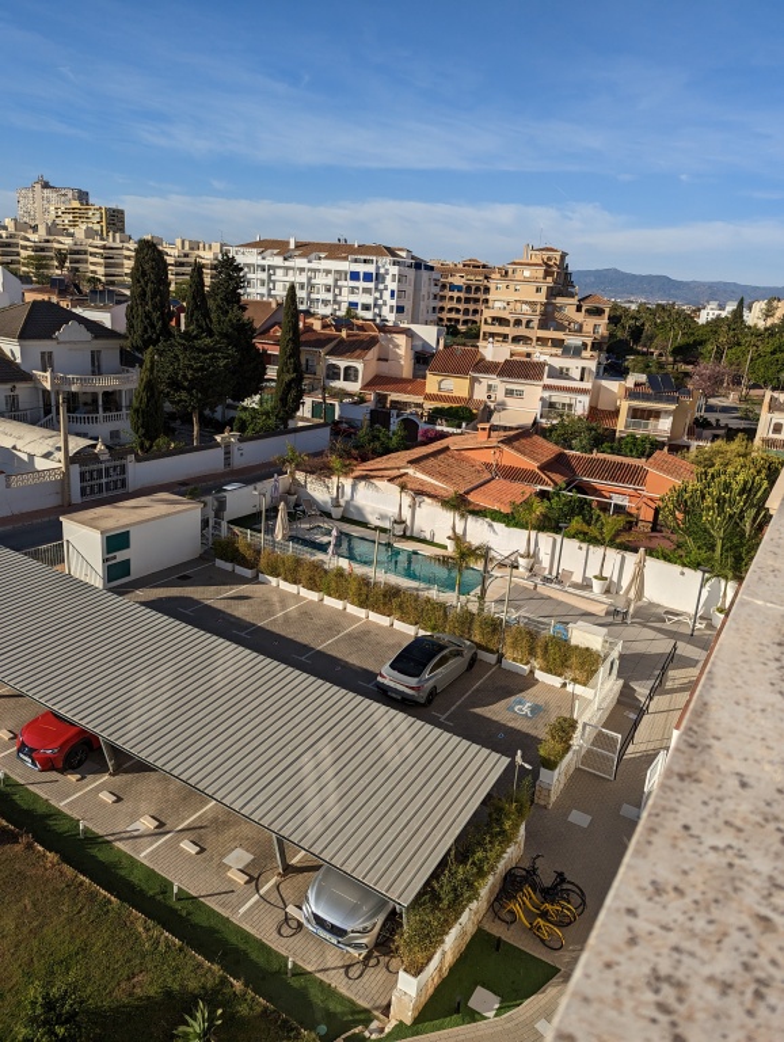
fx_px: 723
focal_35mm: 24
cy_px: 521
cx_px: 392
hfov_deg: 56.9
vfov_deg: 71.5
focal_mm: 6.81
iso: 42
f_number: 1.85
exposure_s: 1/4926
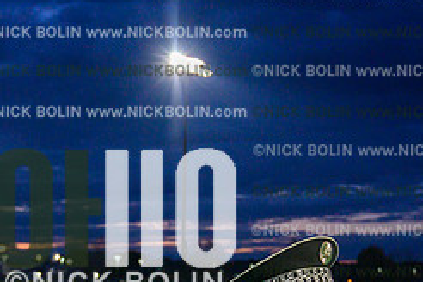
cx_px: 113
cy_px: 230
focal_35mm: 72
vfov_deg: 18.7
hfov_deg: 27.7
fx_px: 846
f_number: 4
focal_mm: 30.5
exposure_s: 1/500
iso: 6400
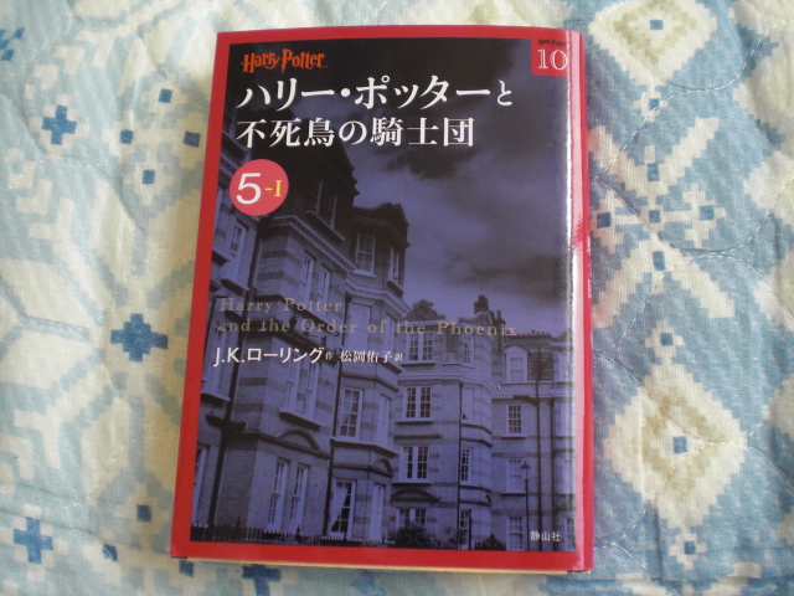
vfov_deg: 37.7
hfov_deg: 49.0
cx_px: 397
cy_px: 298
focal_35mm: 38
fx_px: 872
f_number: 3.1
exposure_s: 1/80
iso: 100
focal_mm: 6.3
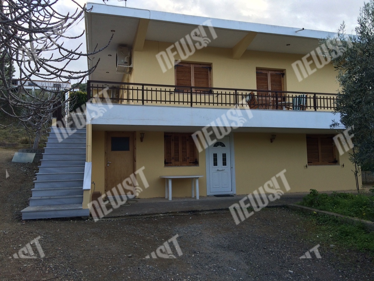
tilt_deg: +3.8
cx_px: 187
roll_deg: +2.4
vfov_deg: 48.2
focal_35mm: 29
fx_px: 313
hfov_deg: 61.7
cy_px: 140
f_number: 2.2
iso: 32
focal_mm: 4.15
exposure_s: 1/477
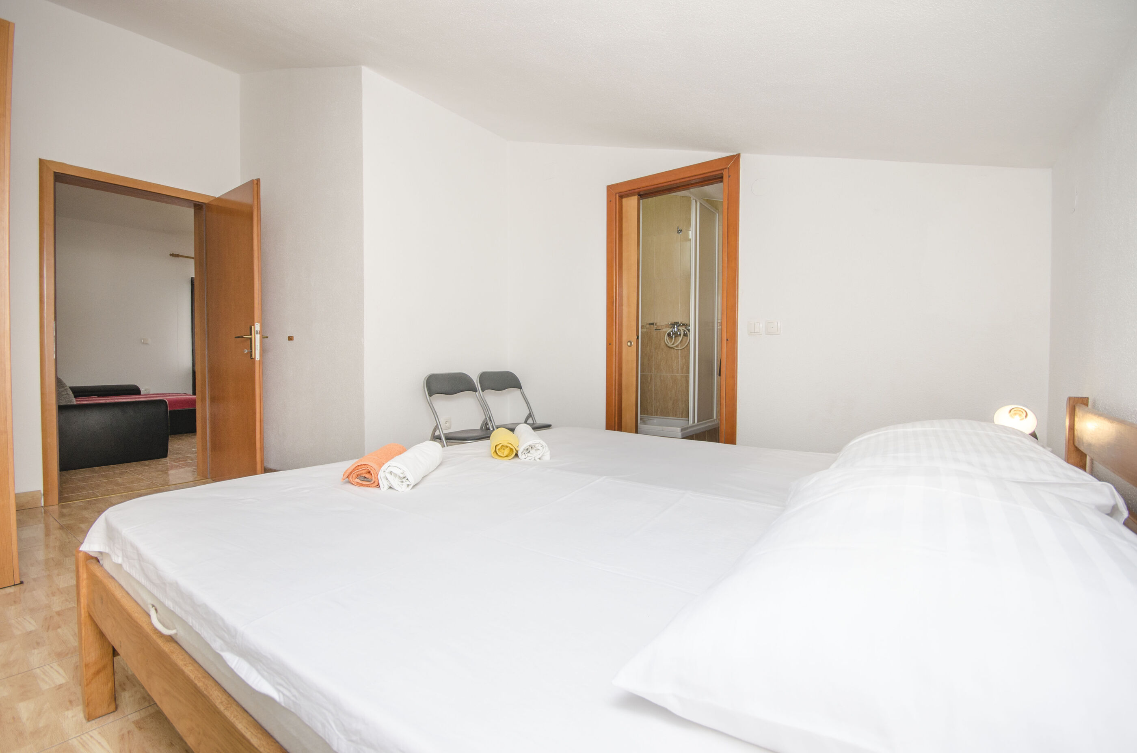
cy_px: 376
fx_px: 473
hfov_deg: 100.5
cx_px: 568
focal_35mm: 15
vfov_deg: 77.1
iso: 125
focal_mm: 10
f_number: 8
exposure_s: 1/100
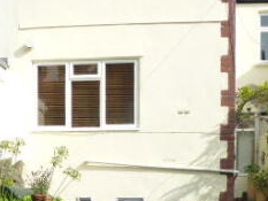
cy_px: 229
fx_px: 465
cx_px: 119
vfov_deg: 22.8
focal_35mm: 60
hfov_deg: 32.1
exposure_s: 1/400
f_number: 4
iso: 160
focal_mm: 4.3
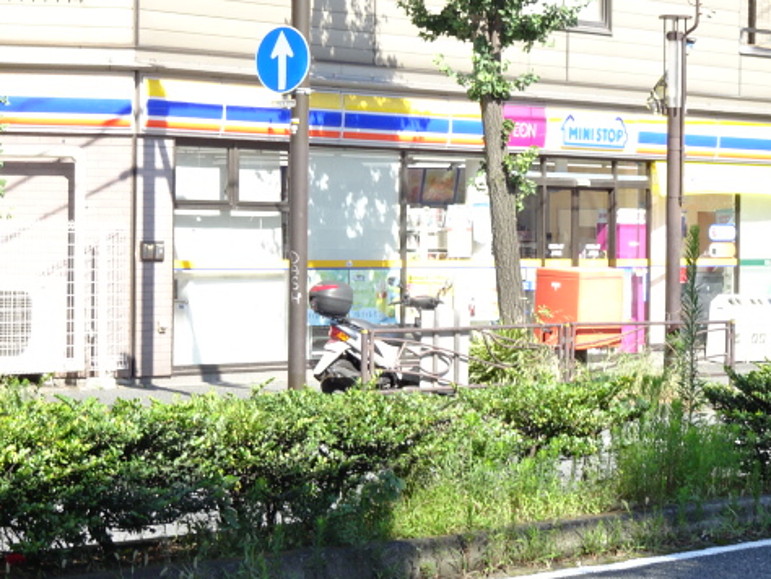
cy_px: 270
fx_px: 2496
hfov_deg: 17.5
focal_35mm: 112
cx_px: 464
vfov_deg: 13.2
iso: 80
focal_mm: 14.12
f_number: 5
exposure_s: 1/125
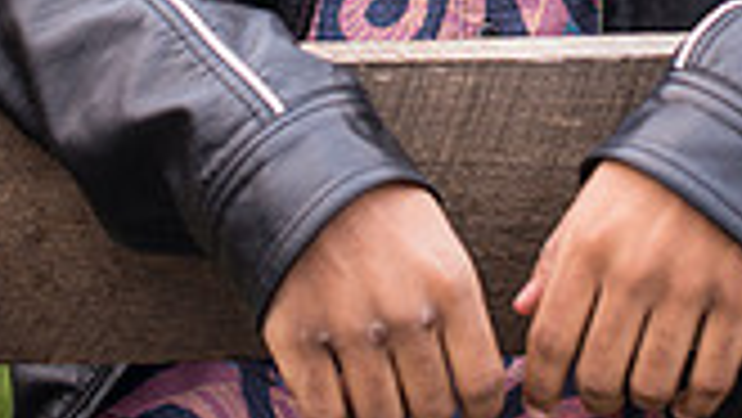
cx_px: 463
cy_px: -436
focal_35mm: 143
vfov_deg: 8.1
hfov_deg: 15.0
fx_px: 2815
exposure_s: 1/50
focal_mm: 50
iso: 200
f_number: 2.8
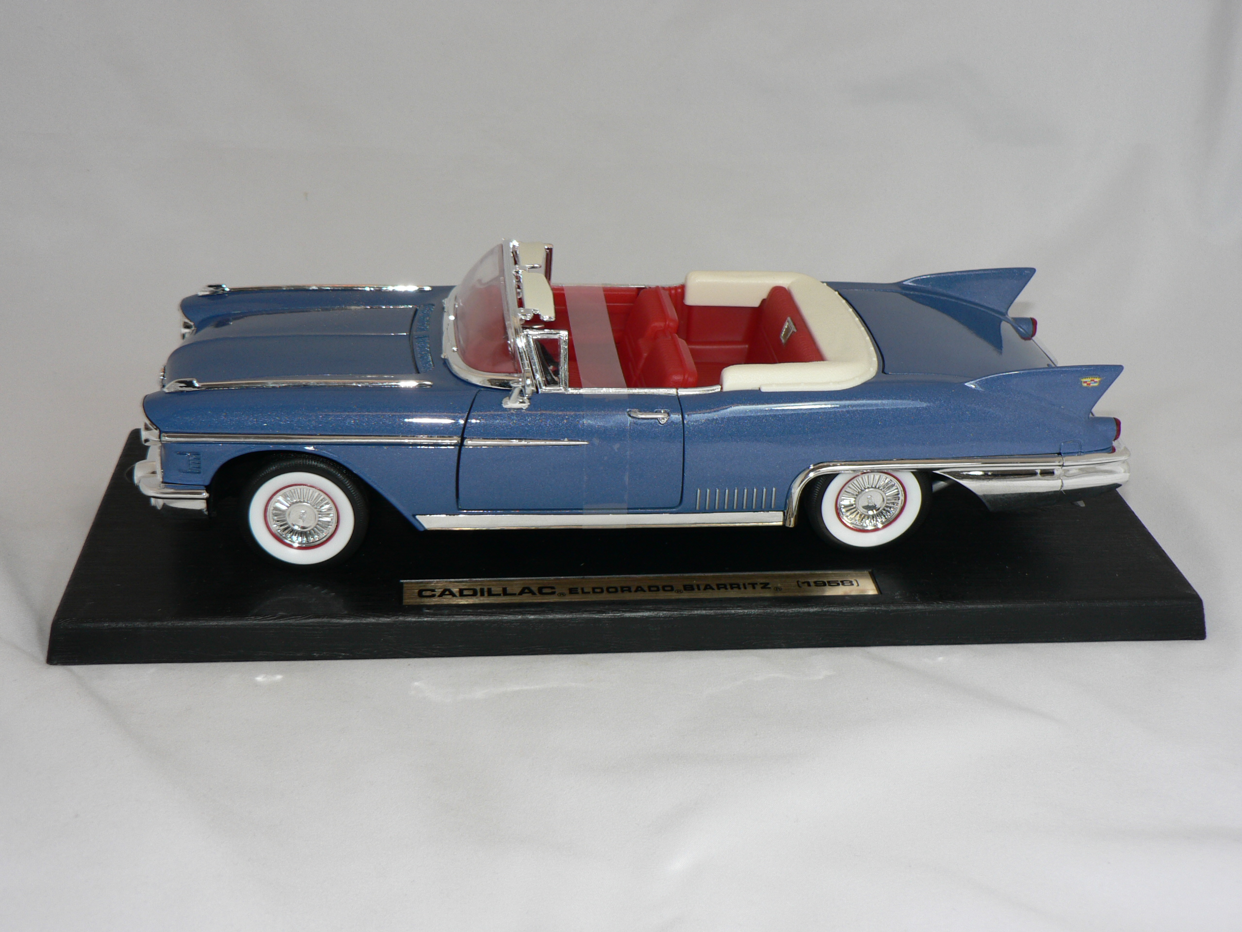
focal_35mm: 51
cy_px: 466
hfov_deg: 37.5
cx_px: 621
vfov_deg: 28.6
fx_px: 1830
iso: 80
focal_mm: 8.6
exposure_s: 1/60
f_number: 2.8
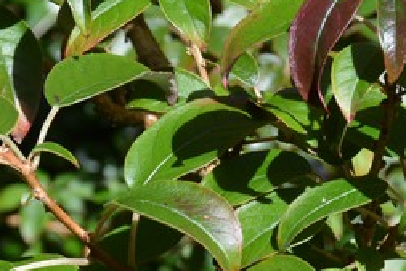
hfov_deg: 7.5
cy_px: 296
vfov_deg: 5.0
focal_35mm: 273
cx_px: 425
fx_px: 3081
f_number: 8
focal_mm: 45
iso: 200
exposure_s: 1/250
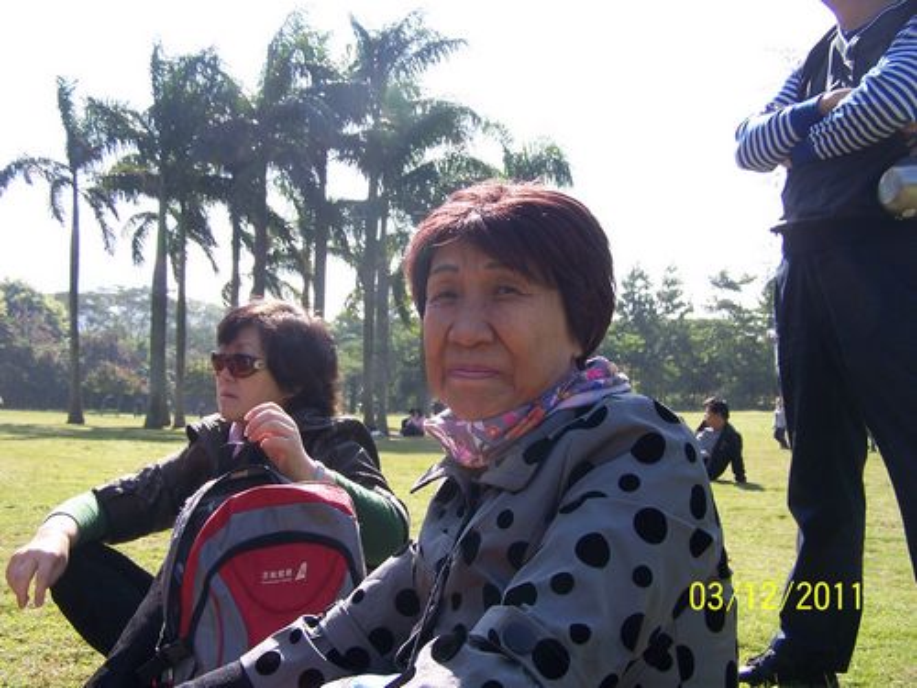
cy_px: 344
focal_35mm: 38
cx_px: 458
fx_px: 1007
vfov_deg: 37.7
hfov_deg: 49.0
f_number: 2.8
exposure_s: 1/500
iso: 80
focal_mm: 6.3
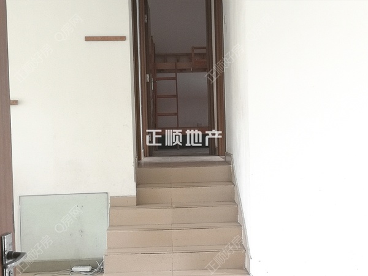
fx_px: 574
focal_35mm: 54
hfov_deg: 35.5
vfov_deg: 27.0
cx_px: 184
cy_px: 138
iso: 125
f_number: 1.8
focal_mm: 3.95
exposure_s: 1/50
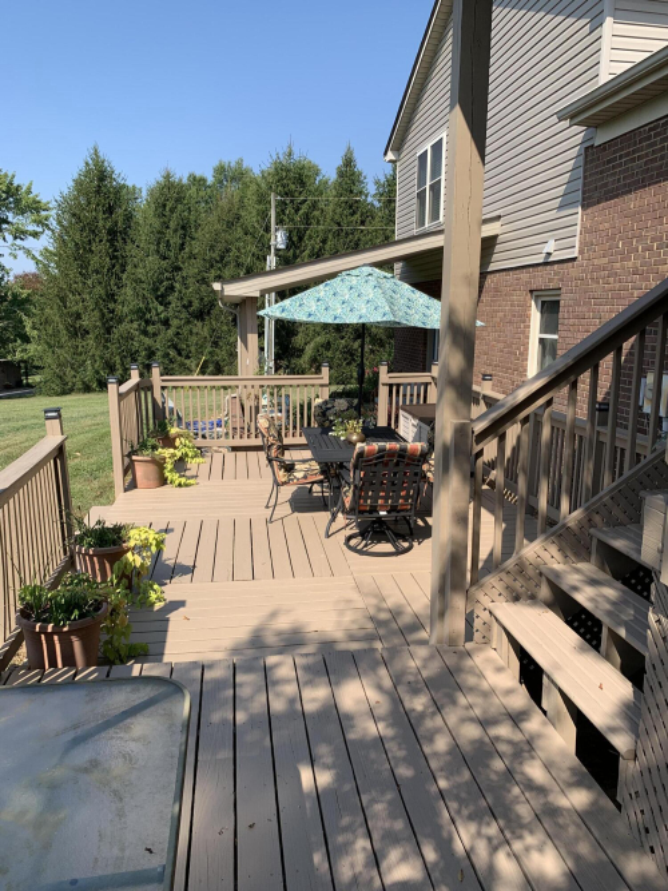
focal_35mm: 26
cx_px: 334
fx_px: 669
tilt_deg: -12.2
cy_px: 446
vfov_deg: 67.3
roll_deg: +0.1
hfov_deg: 53.0
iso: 25
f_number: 1.8
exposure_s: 1/1513
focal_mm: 4.25
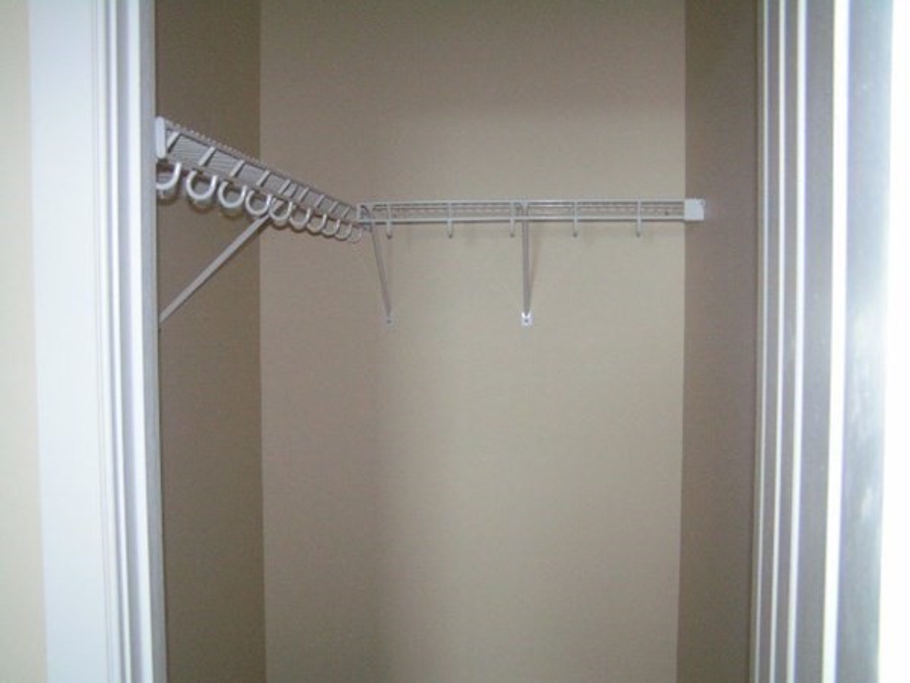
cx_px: 455
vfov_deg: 37.7
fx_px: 999
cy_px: 342
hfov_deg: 49.0
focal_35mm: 38
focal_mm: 6.3
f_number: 2.8
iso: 200
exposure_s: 1/40
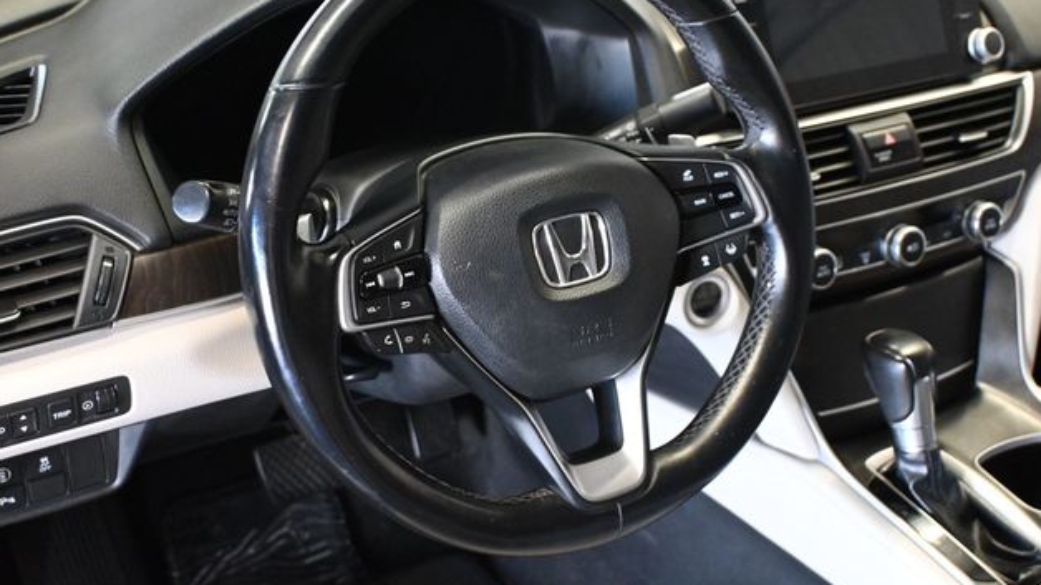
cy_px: 242
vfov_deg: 24.9
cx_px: 517
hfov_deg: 42.9
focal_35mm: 48
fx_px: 1325
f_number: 4.8
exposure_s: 1/60
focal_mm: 30
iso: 4500
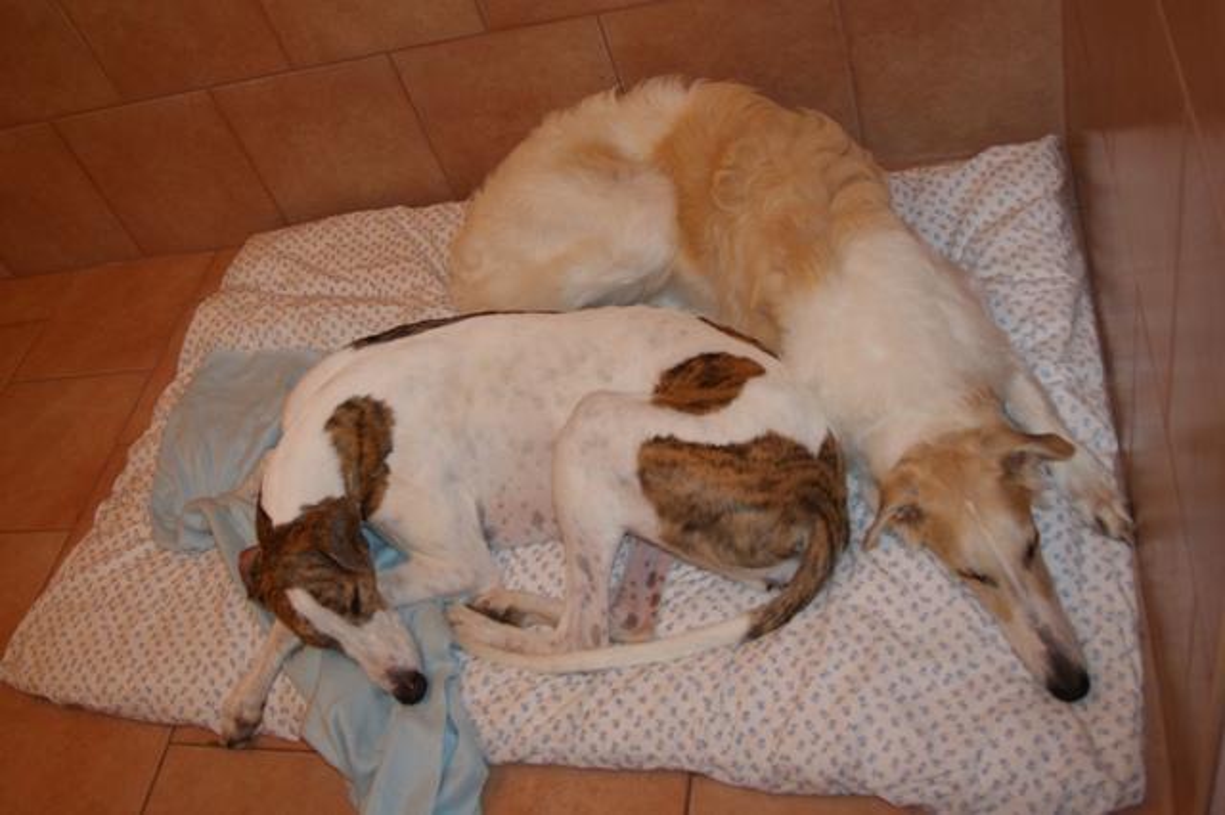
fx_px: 1020
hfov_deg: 62.0
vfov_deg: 43.6
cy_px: 408
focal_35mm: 30
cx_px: 612
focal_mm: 20
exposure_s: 1/60
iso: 400
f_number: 5.6
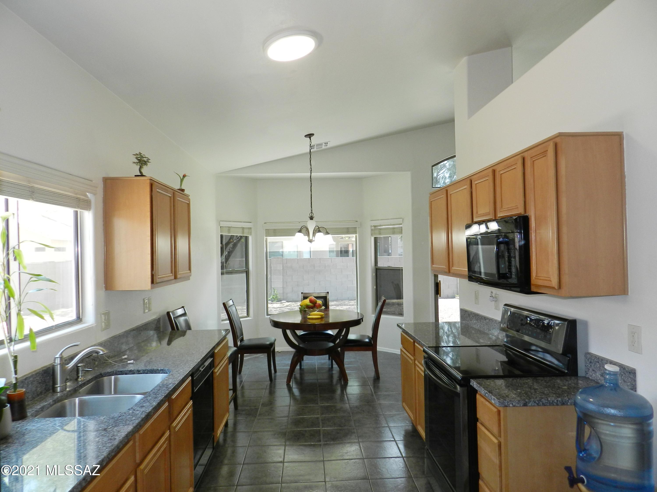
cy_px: 246
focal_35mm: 23
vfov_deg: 58.9
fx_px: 437
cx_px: 328
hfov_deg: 73.9
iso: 160
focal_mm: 4
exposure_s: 1/60
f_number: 3.4
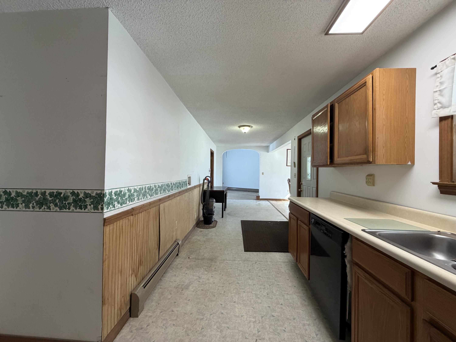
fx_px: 184
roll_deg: -0.4
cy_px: 171
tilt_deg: +0.5
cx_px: 228
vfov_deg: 85.7
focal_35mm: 14
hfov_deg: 102.1
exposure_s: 1/120
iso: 250
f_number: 2.2
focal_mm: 2.22
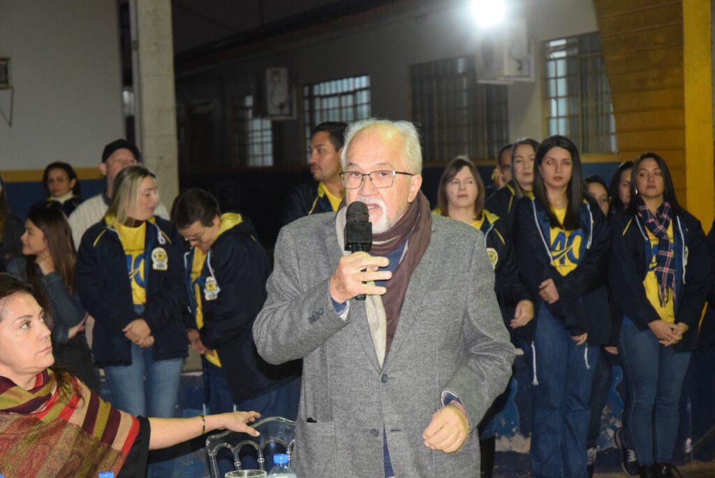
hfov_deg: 24.2
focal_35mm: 84
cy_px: 239
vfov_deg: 16.3
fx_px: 1669
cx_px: 358
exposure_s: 1/60
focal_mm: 56
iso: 2200
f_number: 4.5
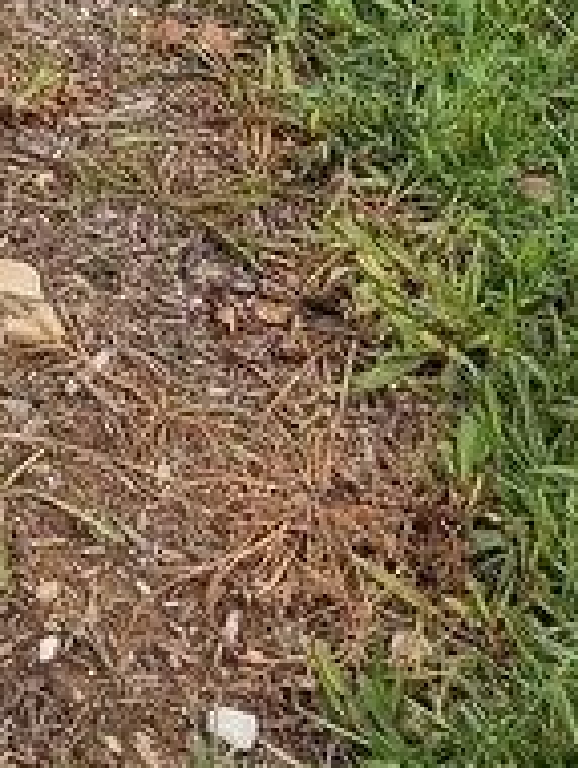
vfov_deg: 14.4
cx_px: -226
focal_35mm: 122
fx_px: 2710
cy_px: -562
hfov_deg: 11.8
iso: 100
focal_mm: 4.27
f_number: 1.8
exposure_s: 1/332
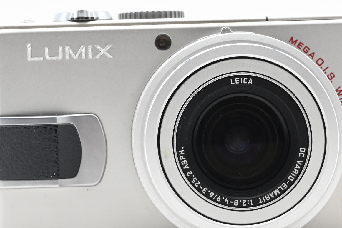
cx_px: 164
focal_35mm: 127
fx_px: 1207
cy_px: 117
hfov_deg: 16.1
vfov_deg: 10.8
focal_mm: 50
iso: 2500
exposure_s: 1/200
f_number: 18
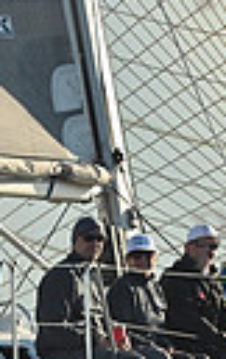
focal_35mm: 393
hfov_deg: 3.4
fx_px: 3860
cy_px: 380
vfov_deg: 5.3
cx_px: 47
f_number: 11
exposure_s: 1/1000
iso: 800
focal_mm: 86
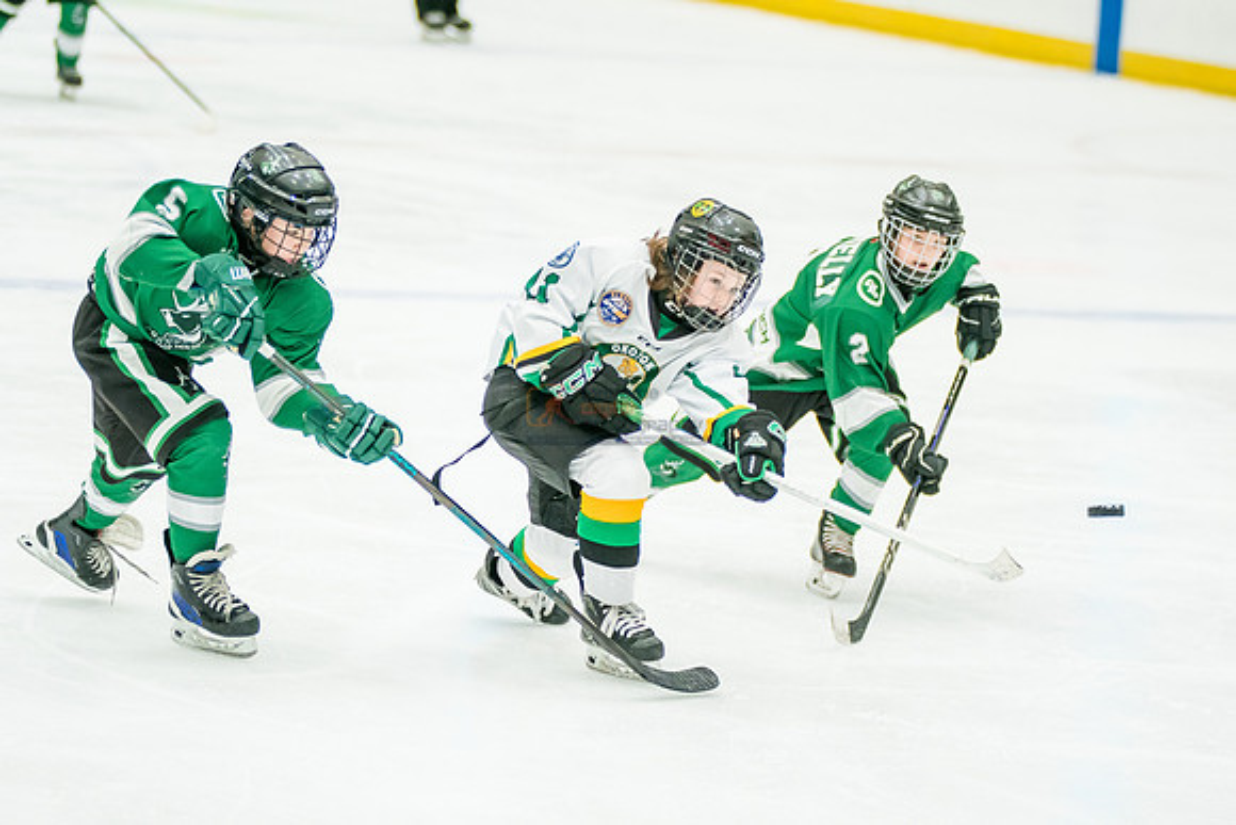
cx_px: 611
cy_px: 397
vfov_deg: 6.4
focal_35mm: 215
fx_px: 7383
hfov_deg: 9.6
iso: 3200
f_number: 3.2
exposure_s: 1/1600
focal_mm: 148
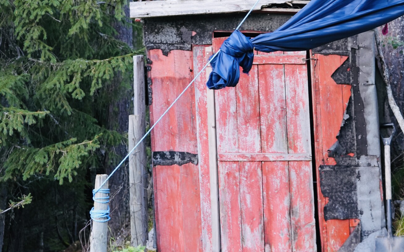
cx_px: 272
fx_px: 727
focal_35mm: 66
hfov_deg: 30.8
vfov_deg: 19.6
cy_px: 80
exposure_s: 1/160
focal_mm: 33
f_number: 4
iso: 1600
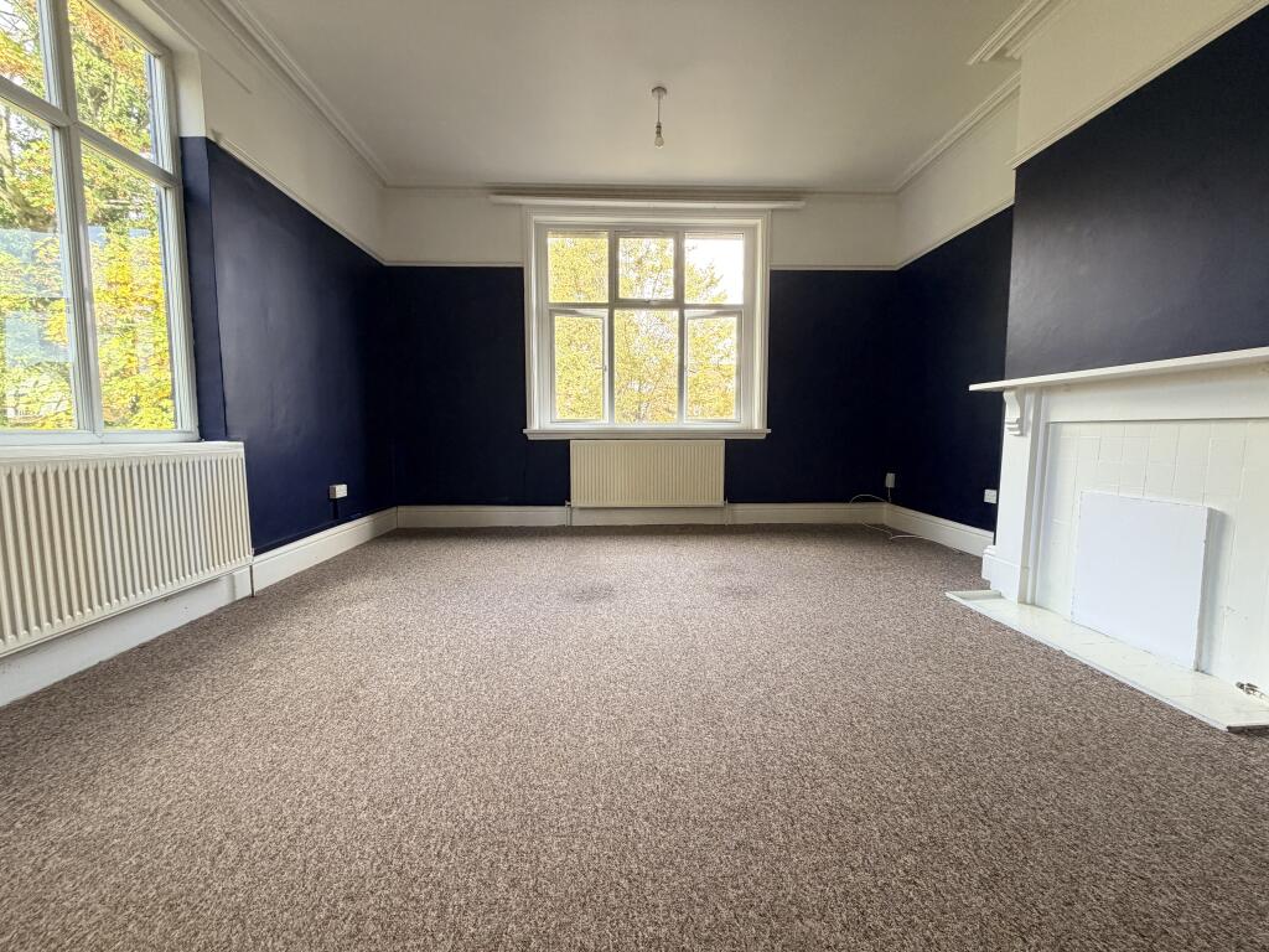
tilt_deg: -3.2
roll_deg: +0.1
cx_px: 634
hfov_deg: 102.1
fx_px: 513
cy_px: 476
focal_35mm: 14
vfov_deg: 85.7
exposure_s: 1/121
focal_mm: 2.22
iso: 200
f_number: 2.2
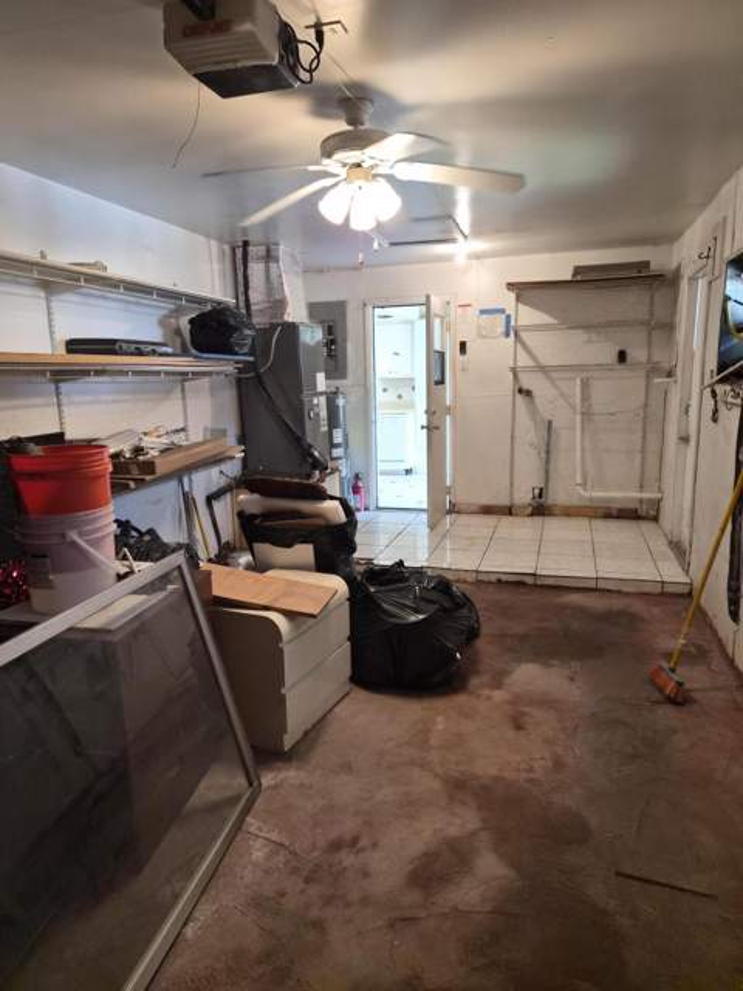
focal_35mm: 23
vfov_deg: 73.9
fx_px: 658
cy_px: 496
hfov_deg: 58.9
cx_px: 372
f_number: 1.8
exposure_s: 1/120
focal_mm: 5.4
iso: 400
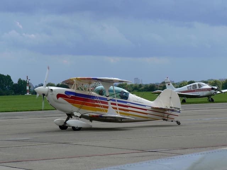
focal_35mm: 144
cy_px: 85
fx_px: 944
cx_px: 114
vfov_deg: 10.3
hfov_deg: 13.7
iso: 80
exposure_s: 1/400
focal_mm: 24.1
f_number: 6.3
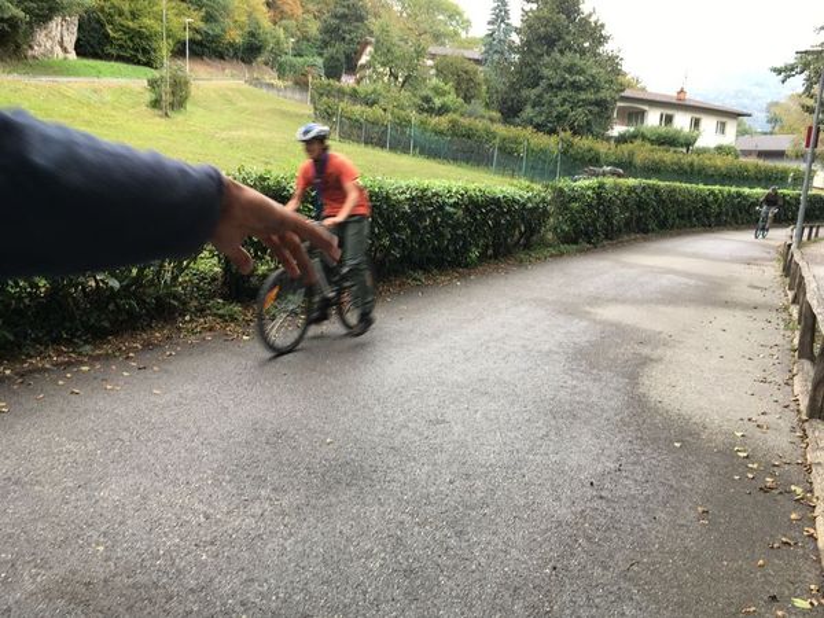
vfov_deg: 48.2
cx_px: 412
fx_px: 690
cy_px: 309
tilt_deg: -9.2
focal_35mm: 29
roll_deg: -4.2
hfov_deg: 61.7
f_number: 2.2
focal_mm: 4.15
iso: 25
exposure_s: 1/50
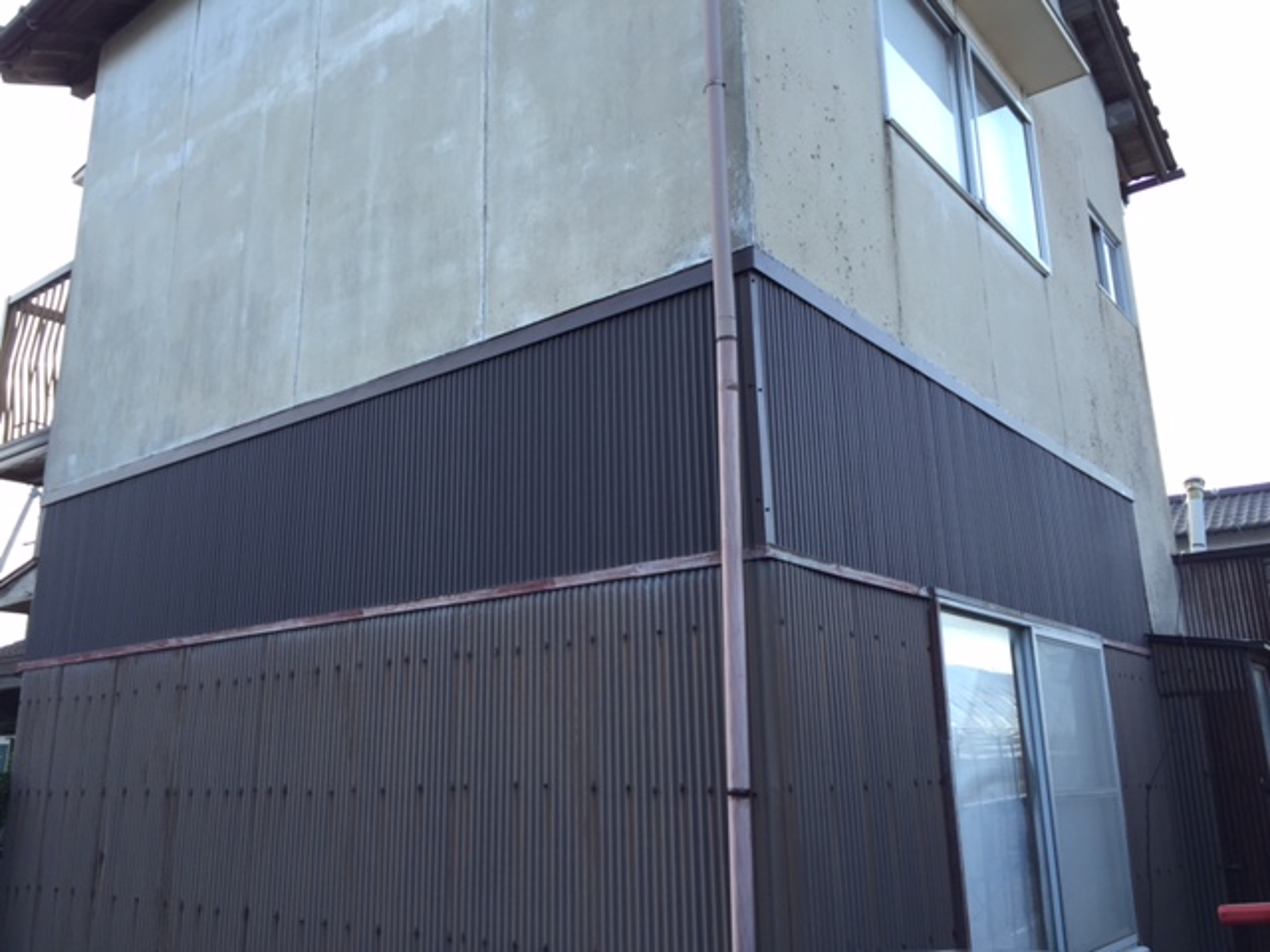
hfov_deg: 61.7
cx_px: 635
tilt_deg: +15.1
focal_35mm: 29
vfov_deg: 48.2
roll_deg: +1.5
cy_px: 476
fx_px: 1064
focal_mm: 4.15
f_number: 2.2
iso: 32
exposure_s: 1/278
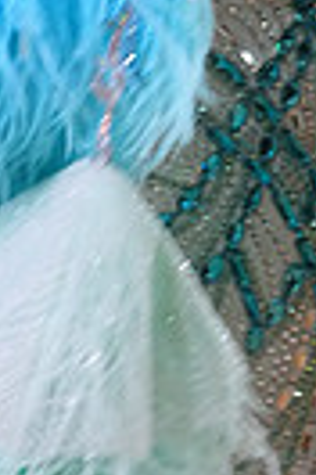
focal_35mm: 829
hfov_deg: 1.7
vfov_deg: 2.5
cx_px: 135
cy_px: -342
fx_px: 10914
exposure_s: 1/200
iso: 4000
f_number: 8
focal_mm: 189
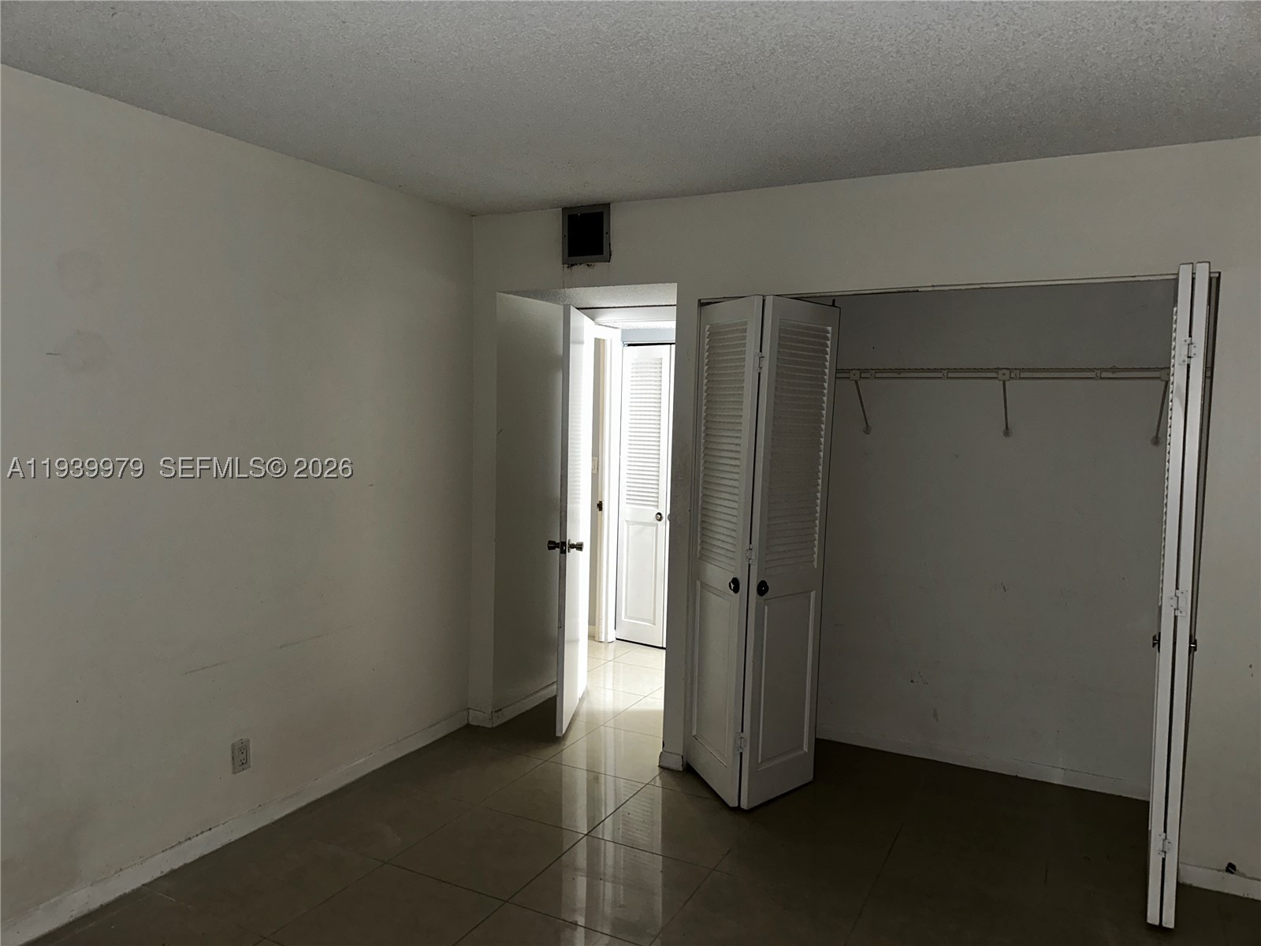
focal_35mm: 24
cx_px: 630
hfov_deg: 71.6
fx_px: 874
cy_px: 473
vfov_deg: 56.8
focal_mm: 6.86
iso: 200
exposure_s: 1/10
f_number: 1.78
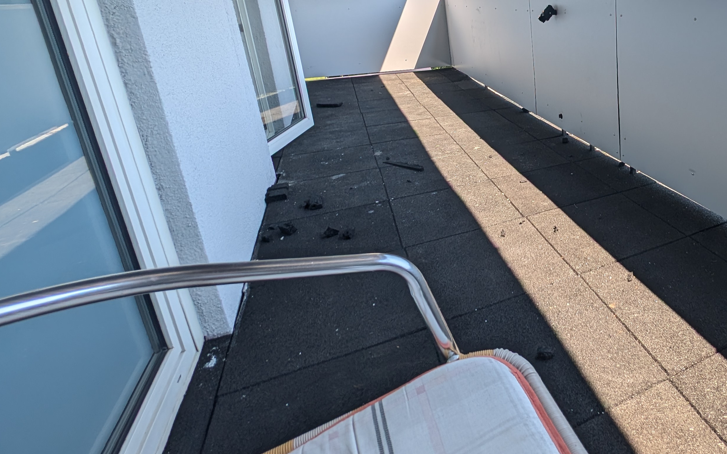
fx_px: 416
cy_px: 108
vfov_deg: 54.3
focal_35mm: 21
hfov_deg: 72.6
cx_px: 596
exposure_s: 1/1003
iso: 41
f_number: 1.95
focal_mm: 2.23
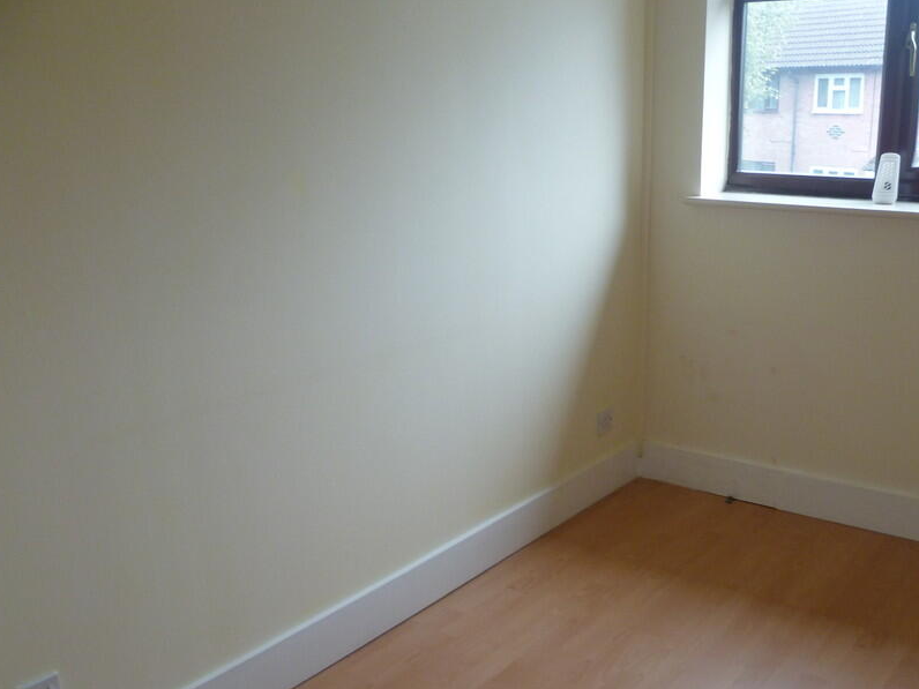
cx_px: 540
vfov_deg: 39.5
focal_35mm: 36
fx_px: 956
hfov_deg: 51.1
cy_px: 413
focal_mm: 5
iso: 160
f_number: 2.8
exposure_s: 1/30
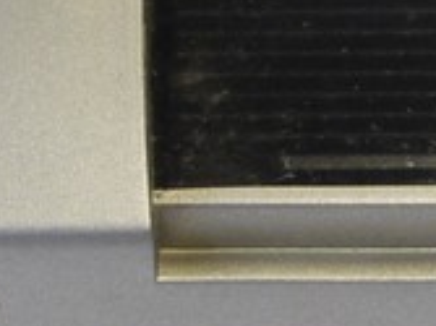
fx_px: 3625
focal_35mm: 288
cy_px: -47
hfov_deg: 6.8
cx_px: 700
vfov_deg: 5.1
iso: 400
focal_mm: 20
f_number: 11
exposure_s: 1/13
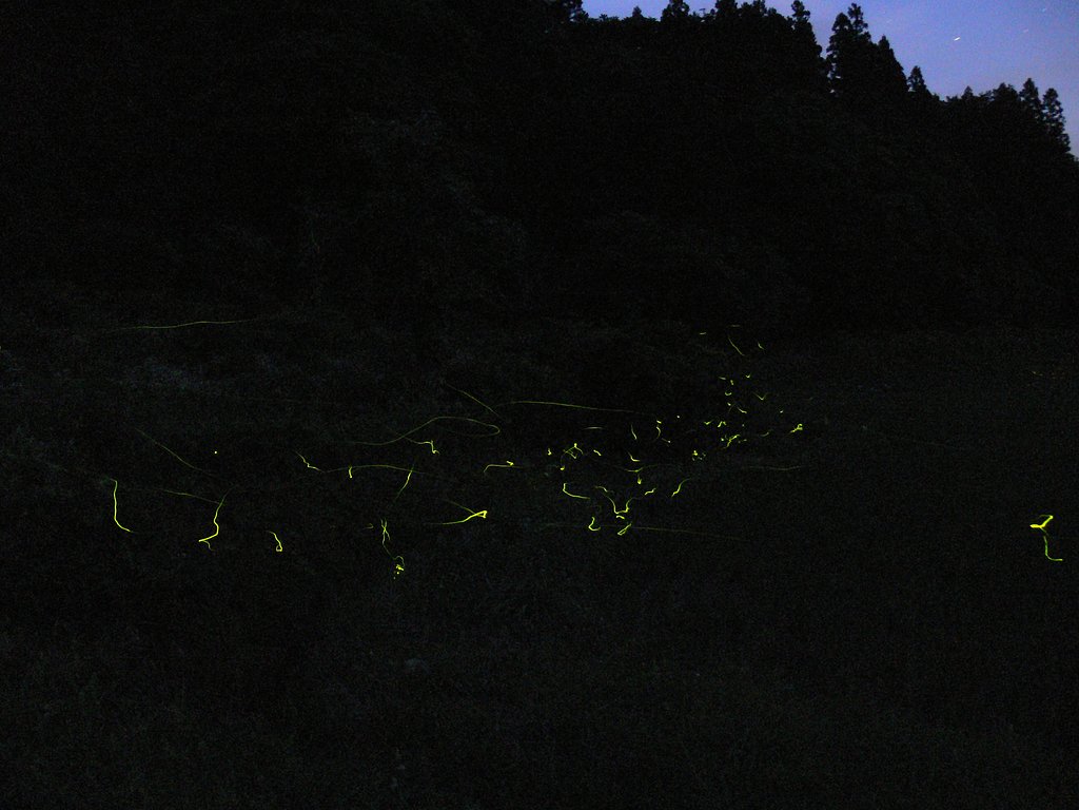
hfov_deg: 52.6
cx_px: 540
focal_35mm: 35
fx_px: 1091
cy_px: 405
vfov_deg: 40.7
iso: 400
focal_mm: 7.4
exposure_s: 60
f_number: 2.8
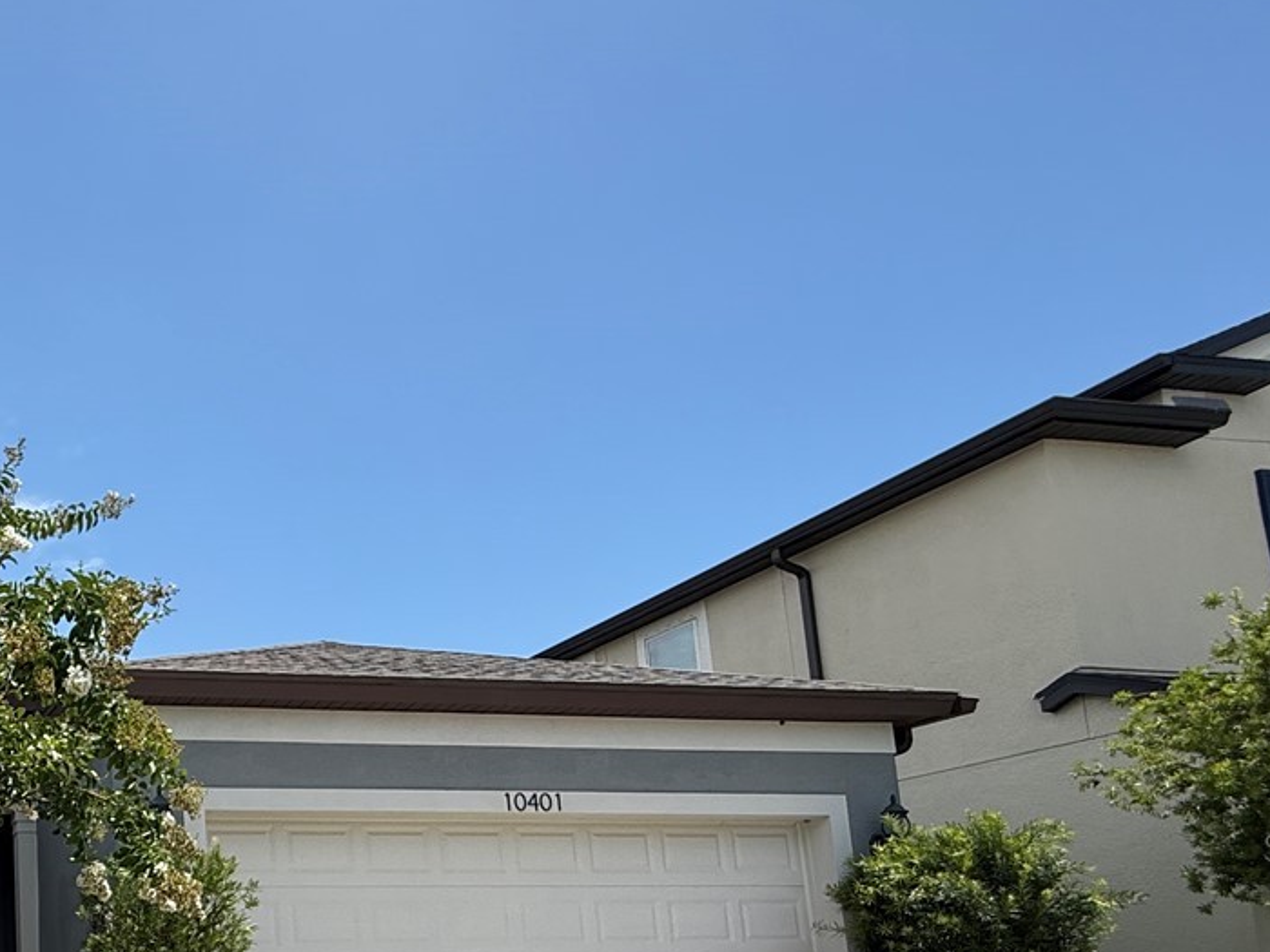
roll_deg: +0.7
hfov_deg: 46.8
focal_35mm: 32
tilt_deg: +7.8
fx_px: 1174
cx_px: -16
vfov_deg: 40.9
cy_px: 847
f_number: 2.2
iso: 50
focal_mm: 2.22
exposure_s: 1/1901
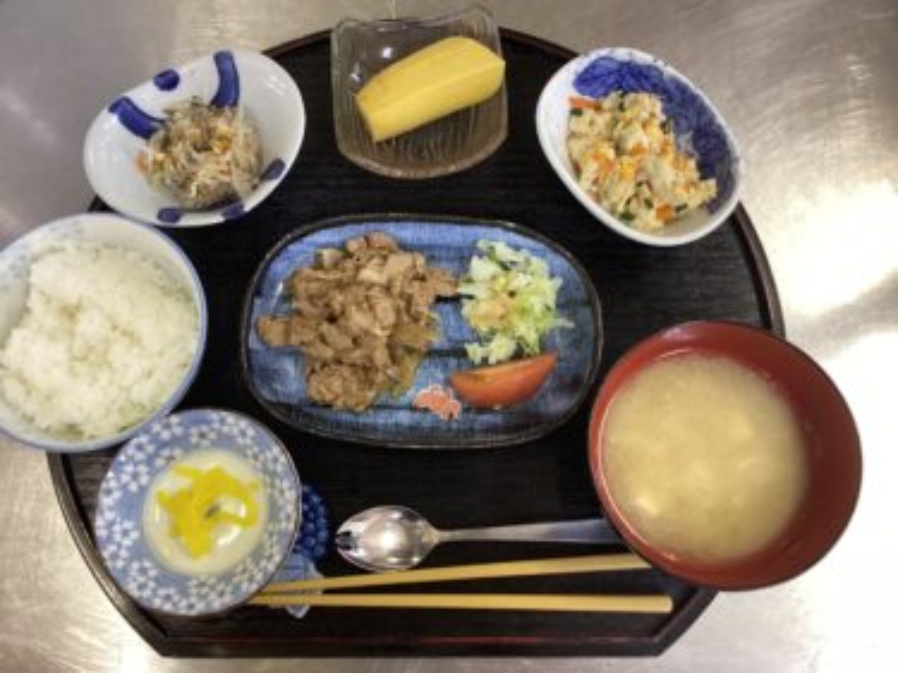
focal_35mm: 31
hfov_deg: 58.4
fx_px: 804
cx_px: 449
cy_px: 336
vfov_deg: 45.4
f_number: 2.4
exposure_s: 1/60
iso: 200
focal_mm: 3.3
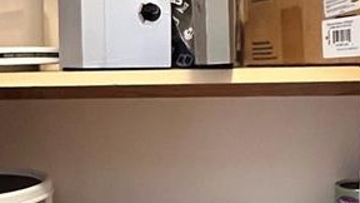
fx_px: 563
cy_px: 168
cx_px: 118
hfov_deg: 35.1
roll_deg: +0.5
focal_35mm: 59
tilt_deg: -9.6
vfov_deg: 20.1
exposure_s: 1/60
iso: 1000
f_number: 1.8
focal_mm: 1.57
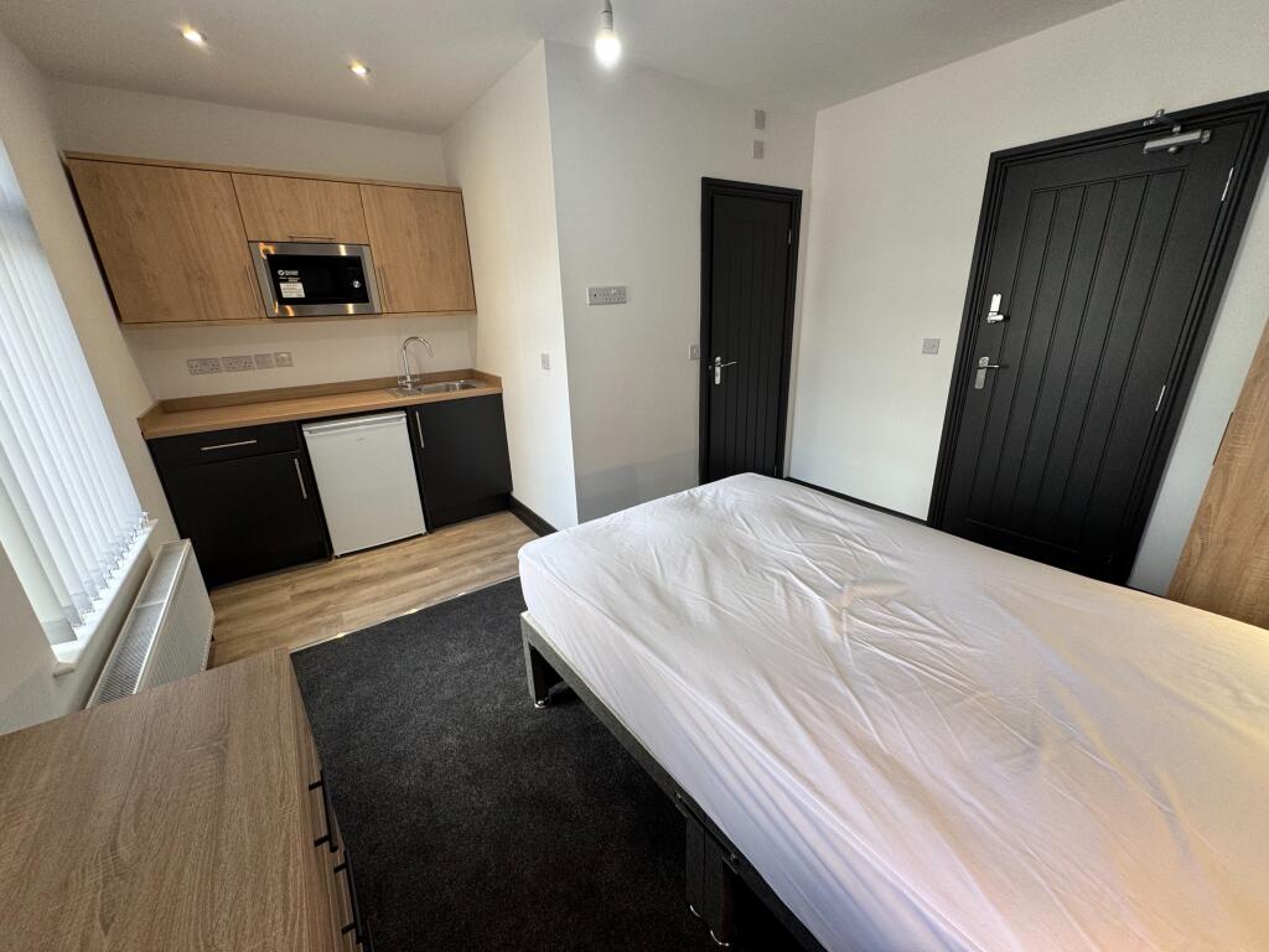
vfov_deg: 85.7
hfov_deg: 102.1
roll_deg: +1.7
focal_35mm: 14
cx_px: 634
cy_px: 476
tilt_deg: -18.7
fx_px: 513
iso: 100
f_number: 2.2
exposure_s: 1/100
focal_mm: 2.22
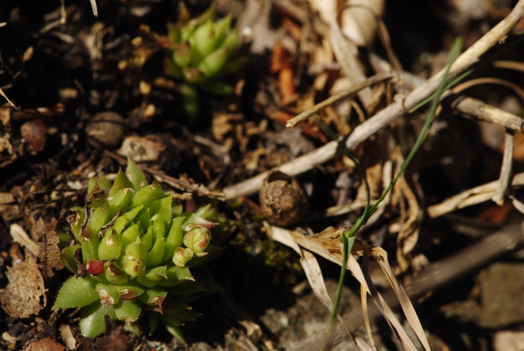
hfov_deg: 16.0
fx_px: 1859
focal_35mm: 128
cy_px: 176
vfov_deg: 10.8
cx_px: 262
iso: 100
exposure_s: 1/250
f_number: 10
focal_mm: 85
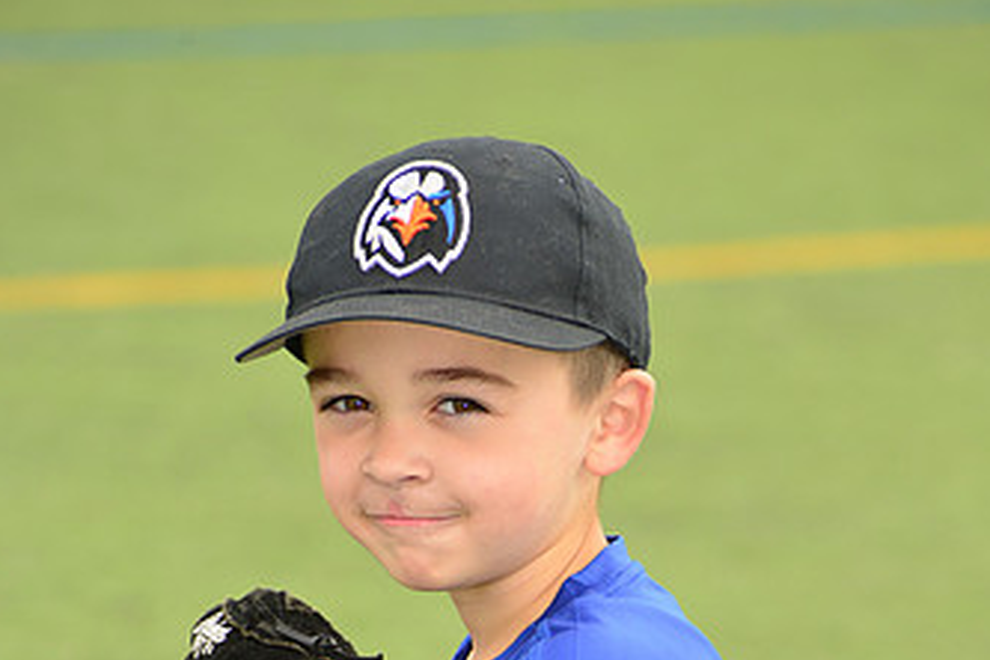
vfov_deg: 3.9
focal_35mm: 348
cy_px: 767
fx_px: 9569
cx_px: 489
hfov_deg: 5.9
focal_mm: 200
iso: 250
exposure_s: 1/200
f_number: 8
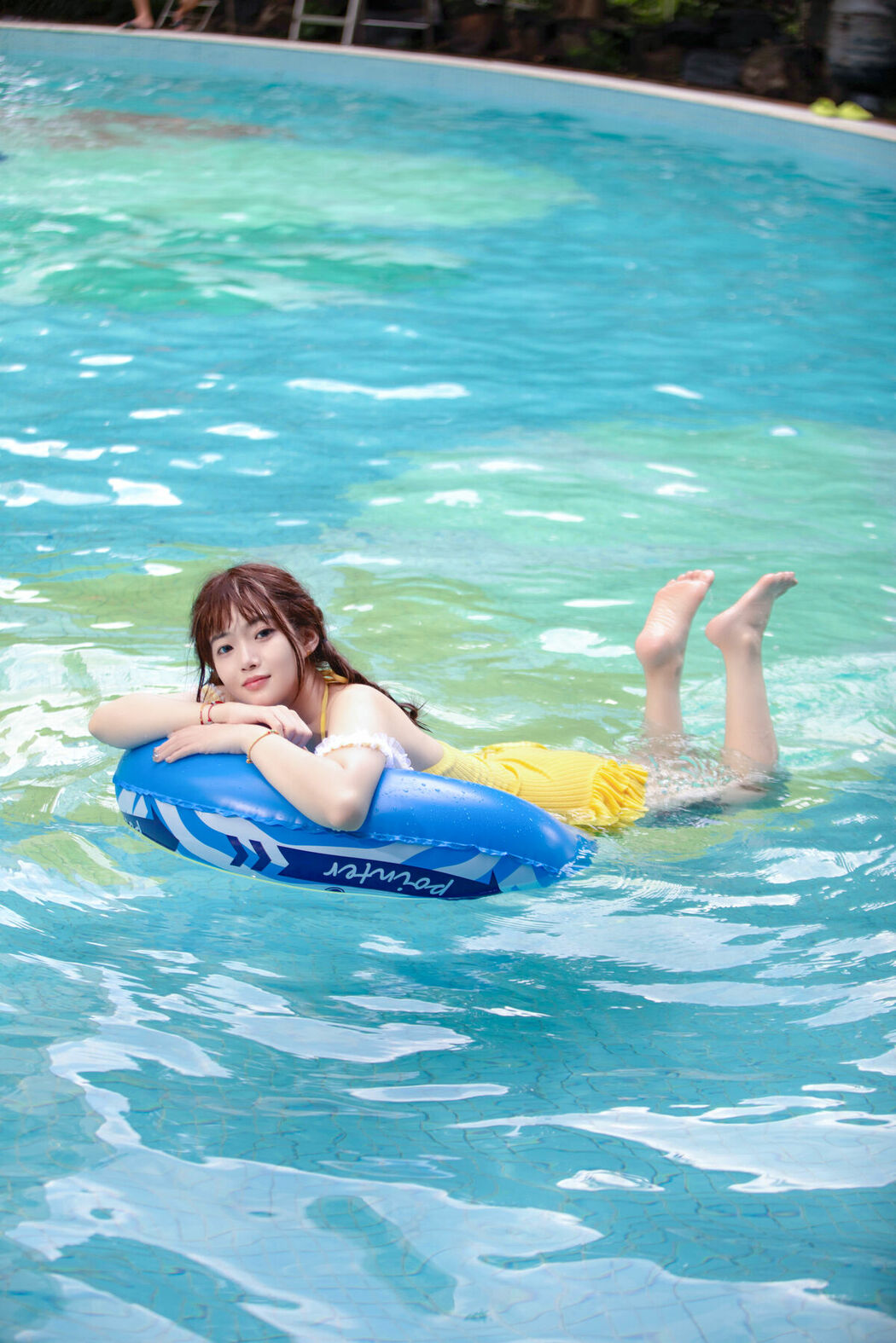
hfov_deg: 19.7
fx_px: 2576
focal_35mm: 69
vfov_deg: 29.2
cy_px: 672
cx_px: 448
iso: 250
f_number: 2.8
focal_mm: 70
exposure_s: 1/400
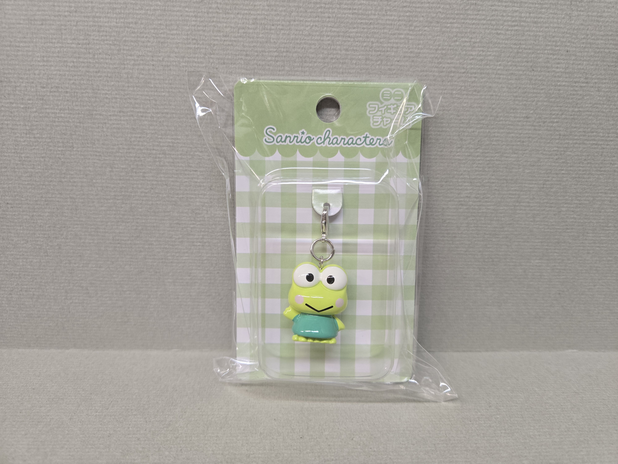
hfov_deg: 73.9
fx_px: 411
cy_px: 232
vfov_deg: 58.9
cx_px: 309
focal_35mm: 23
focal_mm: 5.4
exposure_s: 1/100
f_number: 1.8
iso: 250
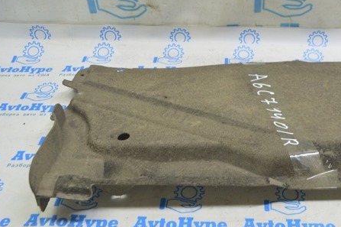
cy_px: 144
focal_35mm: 43
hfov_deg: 44.7
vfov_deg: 31.0
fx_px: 407
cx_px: 233
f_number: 5.6
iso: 400
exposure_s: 1/20
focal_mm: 20
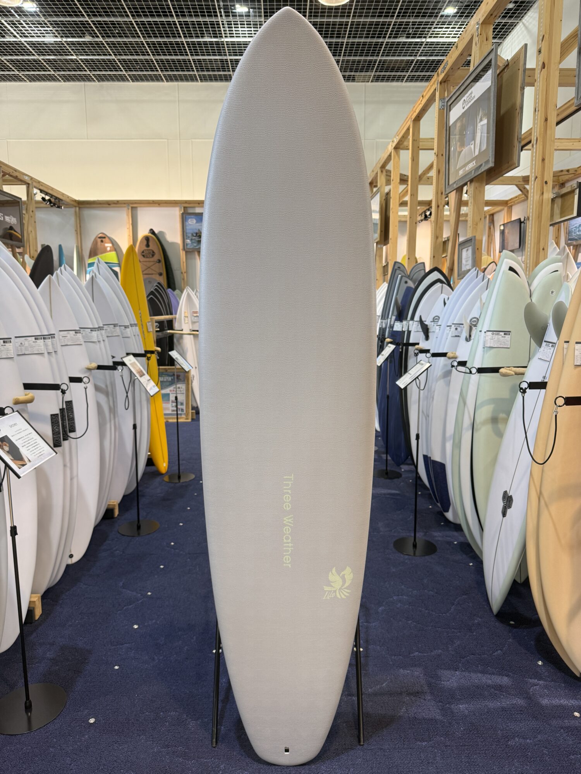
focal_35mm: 24
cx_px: 290
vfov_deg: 71.6
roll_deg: -0.4
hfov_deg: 56.8
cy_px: 387
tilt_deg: -8.4
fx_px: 537
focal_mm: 6.76
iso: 125
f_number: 1.78
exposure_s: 1/120
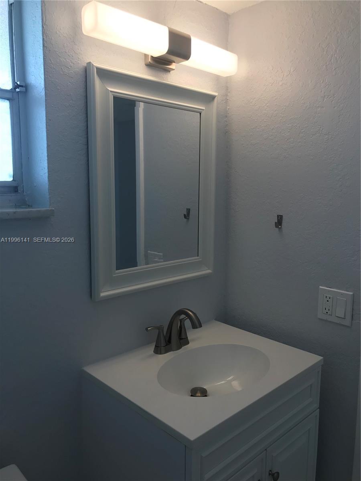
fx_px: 389
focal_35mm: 28
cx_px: 180
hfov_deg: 49.7
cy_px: 240
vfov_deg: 63.4
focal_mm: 3.99
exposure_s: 1/120
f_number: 1.8
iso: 25
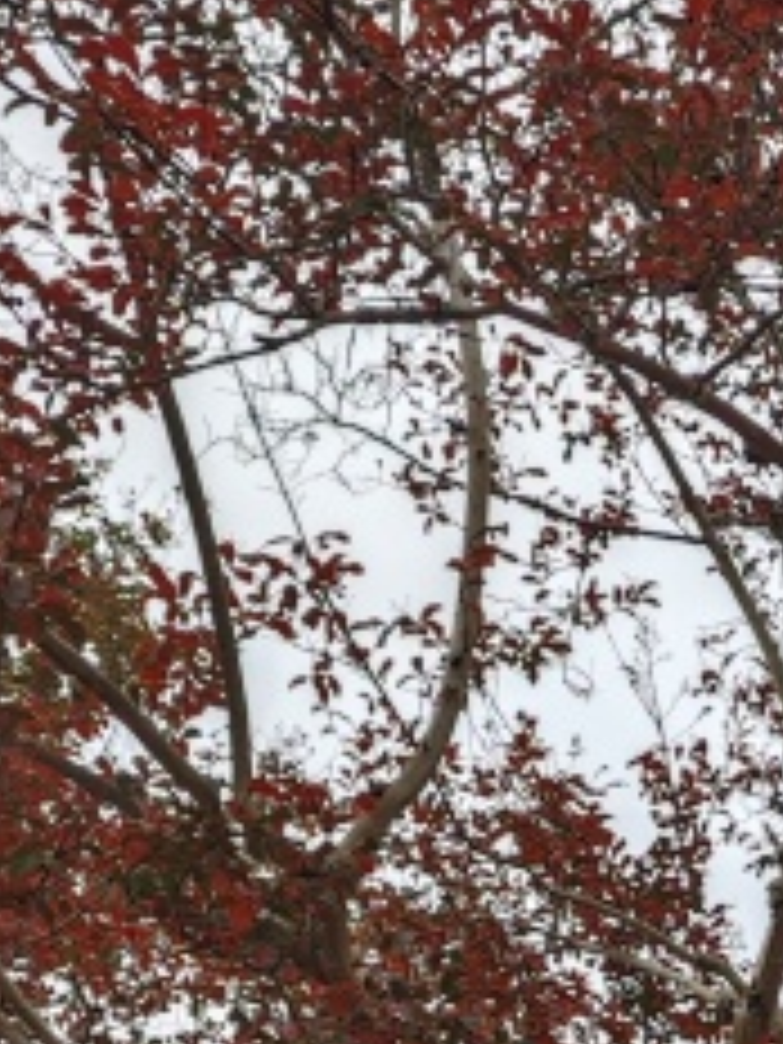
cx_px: 1058
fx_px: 3197
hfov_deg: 13.4
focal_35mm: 106
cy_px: 1519
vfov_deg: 17.0
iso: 50
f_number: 1.6
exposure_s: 1/833
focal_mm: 6.55
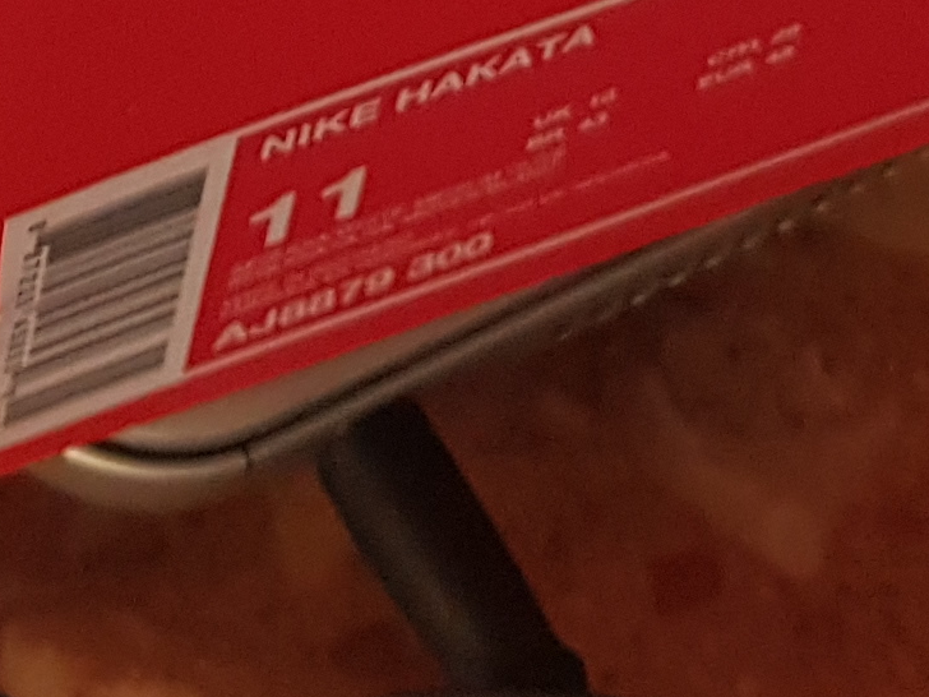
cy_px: -1174
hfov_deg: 13.7
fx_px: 3865
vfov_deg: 8.9
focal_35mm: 144
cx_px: 402
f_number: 1.7
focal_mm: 4.3
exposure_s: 1/30
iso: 200
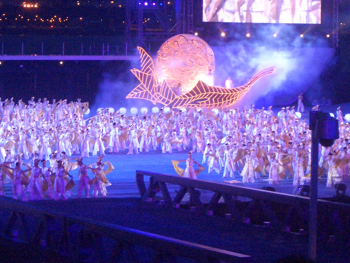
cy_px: 62
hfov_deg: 14.2
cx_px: 188
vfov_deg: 10.6
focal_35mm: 139
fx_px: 1406
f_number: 4.4
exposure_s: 1/20
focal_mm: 14.6
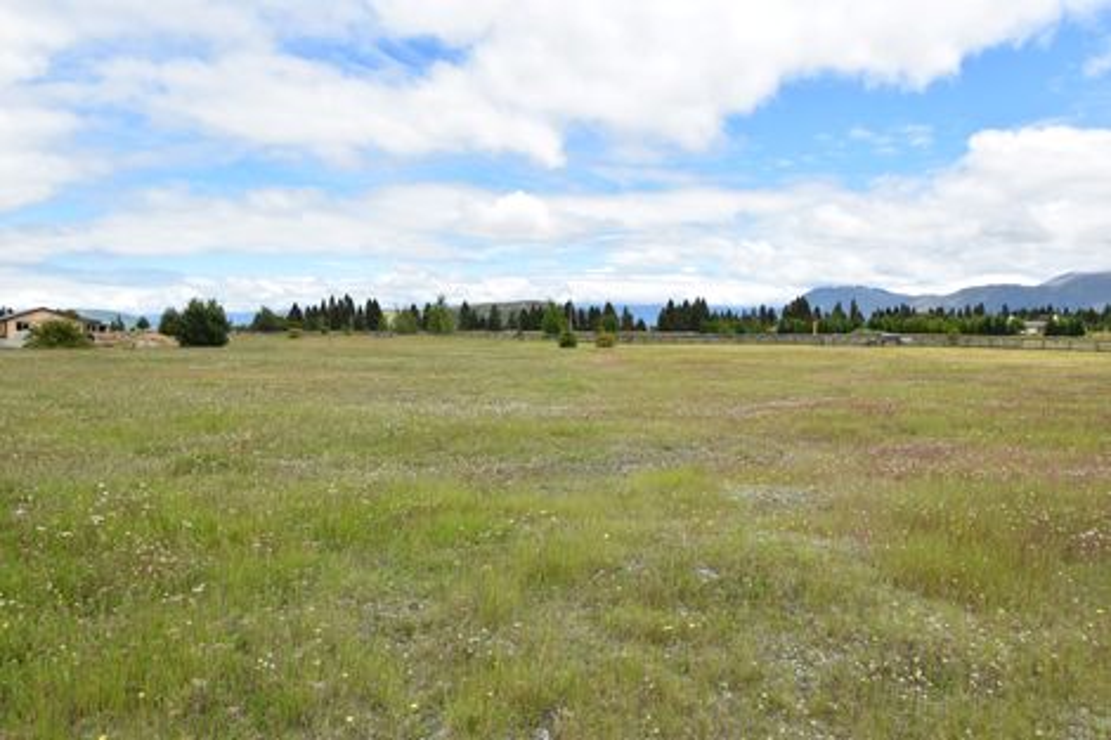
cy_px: 370
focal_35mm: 24
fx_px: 740
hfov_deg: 73.8
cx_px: 556
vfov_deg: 53.1
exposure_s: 1/500
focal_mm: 16
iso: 200
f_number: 11
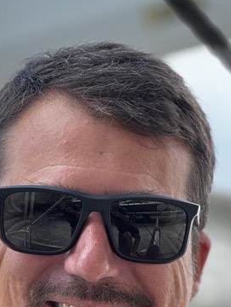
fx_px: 2328
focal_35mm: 262
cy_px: 252
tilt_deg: +2.7
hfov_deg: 5.7
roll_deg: +0.3
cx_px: 79
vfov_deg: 7.5
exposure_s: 1/154
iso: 50
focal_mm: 15.66
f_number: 2.8
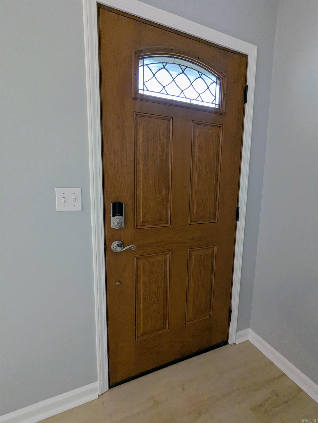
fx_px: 196
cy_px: 212
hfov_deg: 78.1
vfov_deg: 94.5
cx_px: 159
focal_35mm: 16
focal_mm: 2.35
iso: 233
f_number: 2.2
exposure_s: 1/120
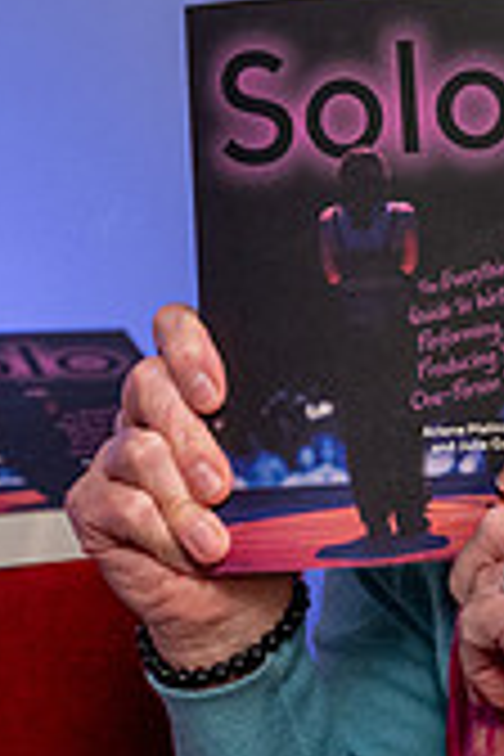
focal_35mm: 231
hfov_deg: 5.9
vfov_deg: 8.9
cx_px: 650
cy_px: 358
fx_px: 4851
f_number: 4
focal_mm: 63
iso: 2500
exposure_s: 1/100
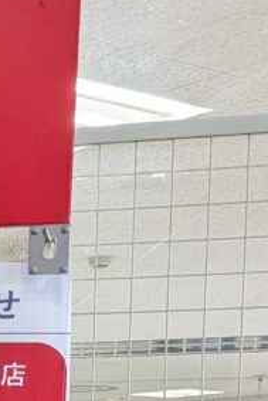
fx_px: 1260
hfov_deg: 10.0
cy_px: 623
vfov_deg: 16.3
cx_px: -445
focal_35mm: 113
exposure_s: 1/60
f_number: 1.68
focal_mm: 6.9
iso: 25
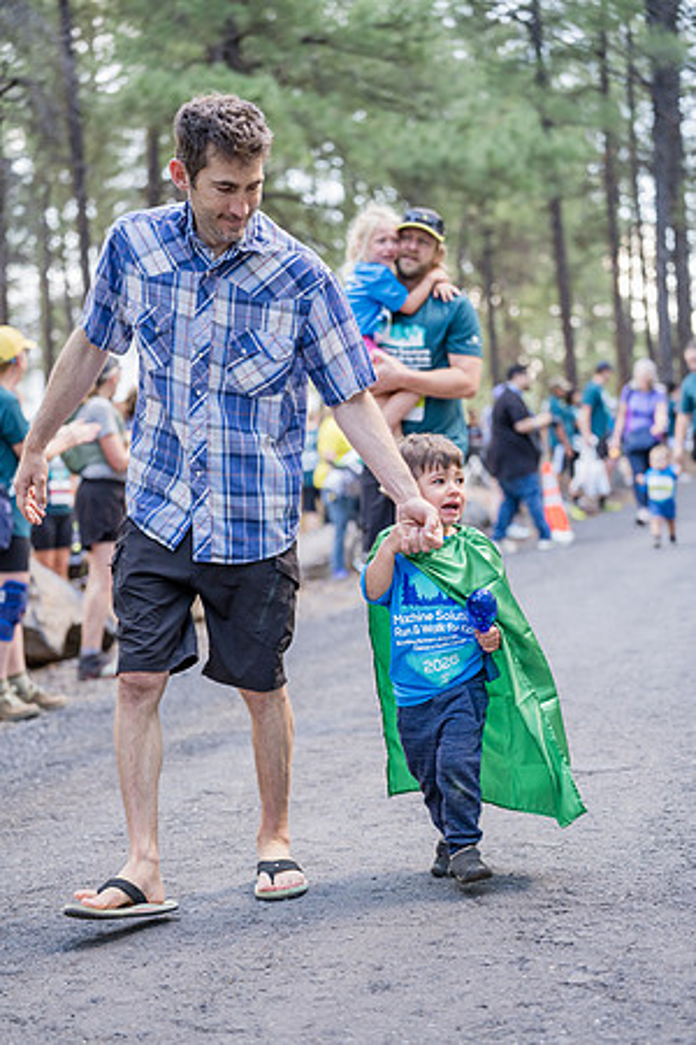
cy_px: 522
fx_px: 2030
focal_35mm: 70
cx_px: 348
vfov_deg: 28.8
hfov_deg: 19.5
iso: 1250
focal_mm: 70
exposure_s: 1/400
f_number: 2.8
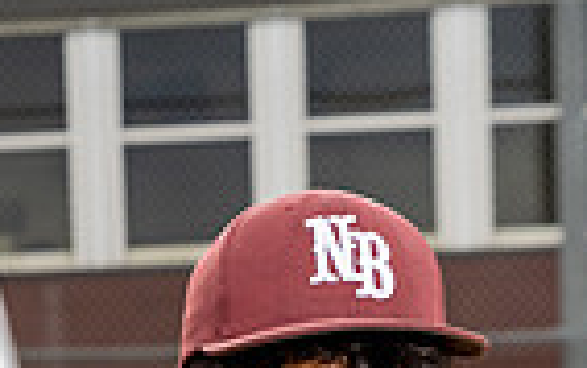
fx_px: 3106
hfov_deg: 10.8
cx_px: 145
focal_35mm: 194
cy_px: 885
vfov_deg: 6.5
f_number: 5
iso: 100
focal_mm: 60
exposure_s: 1/250
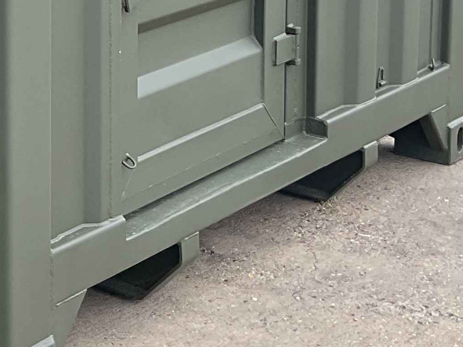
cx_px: -226
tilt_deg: -5.9
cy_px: -176
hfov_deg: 15.9
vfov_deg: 12.3
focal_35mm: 114
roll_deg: +1.3
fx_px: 1524
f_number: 1.8
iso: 16
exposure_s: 1/529
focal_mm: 3
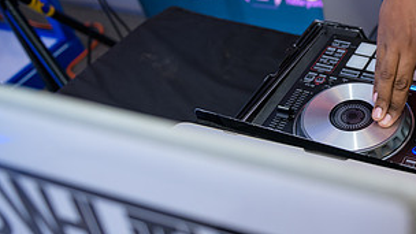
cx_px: 395
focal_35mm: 52
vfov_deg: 23.0
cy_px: 148
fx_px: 574
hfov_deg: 36.6
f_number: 3.2
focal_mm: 26
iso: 400
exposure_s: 1/125
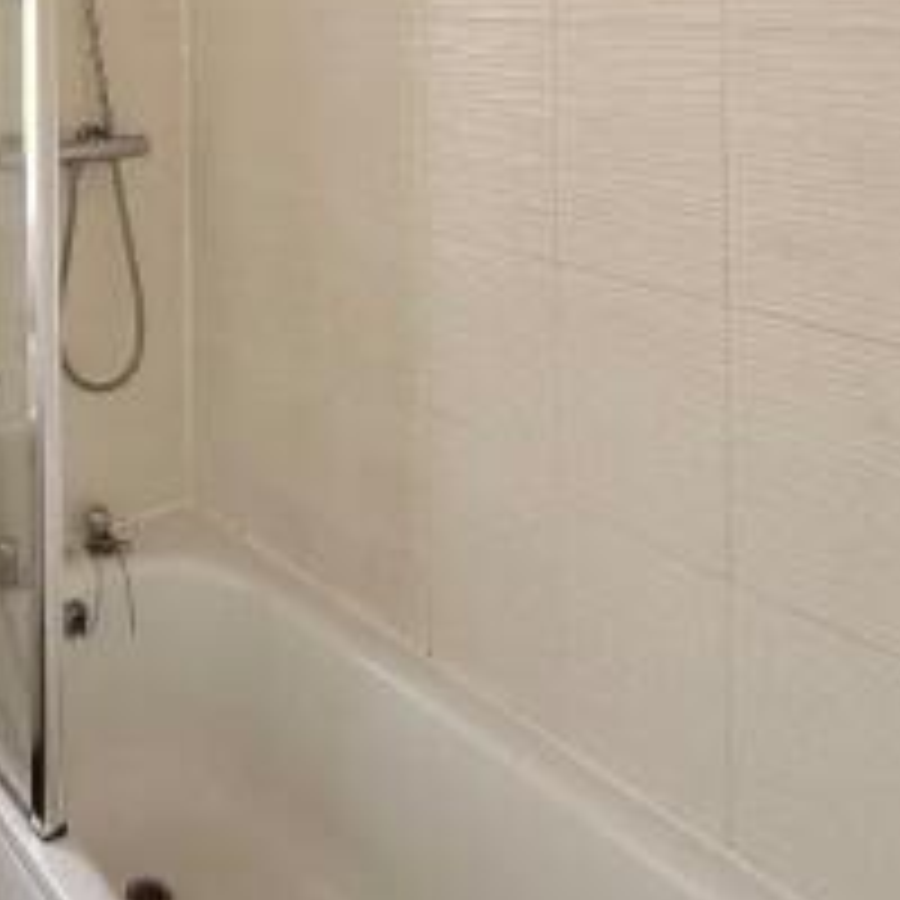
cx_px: -20
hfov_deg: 39.9
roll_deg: +1.0
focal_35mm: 36
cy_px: -16
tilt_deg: +0.3
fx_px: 1059
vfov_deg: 40.0
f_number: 2.2
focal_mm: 2.22
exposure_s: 1/99
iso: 200
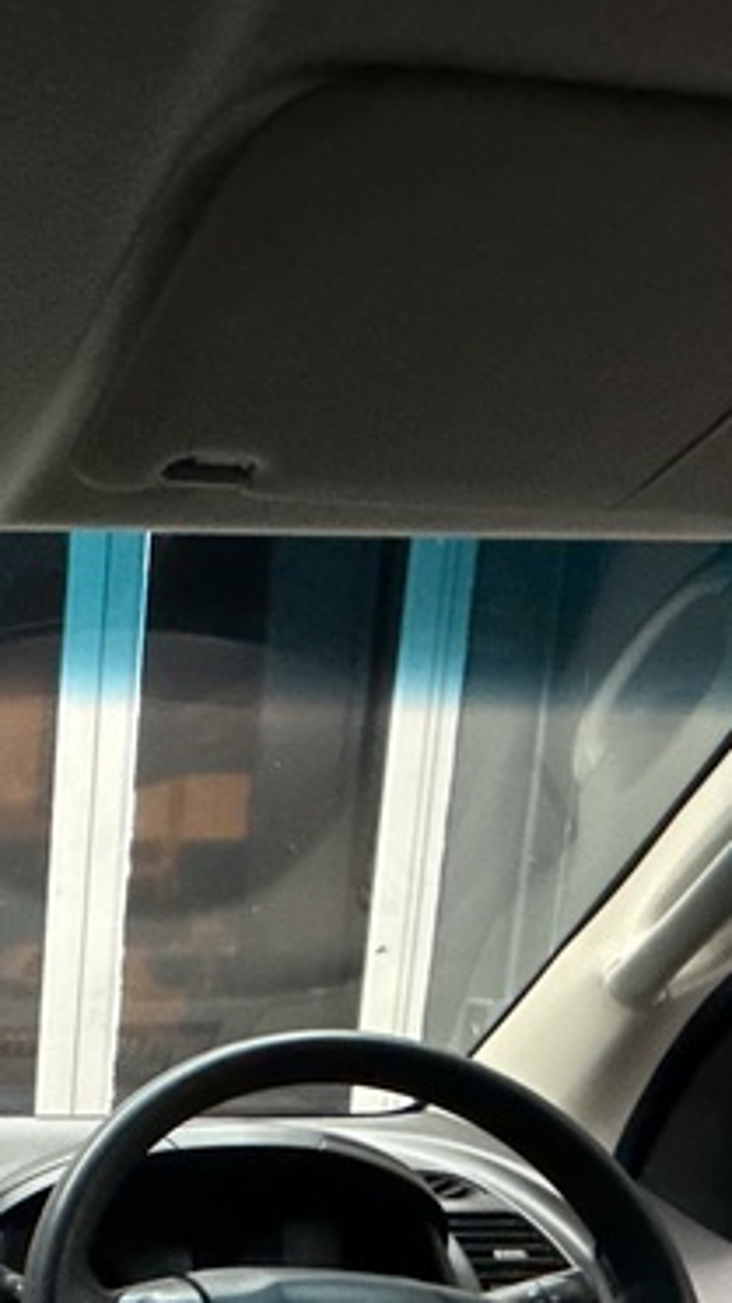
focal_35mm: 42
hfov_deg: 23.0
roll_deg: -0.2
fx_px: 1451
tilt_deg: -11.9
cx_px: -364
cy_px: 1250
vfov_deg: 42.8
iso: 500
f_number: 2.2
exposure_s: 1/50
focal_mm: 2.22
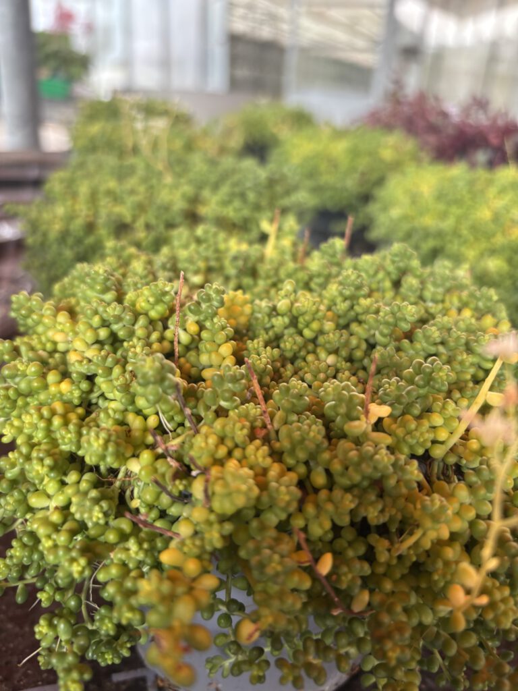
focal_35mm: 26
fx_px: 519
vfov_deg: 67.3
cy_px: 346
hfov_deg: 53.1
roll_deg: -4.1
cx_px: 259
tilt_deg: -25.9
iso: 100
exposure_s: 1/121
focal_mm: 5.96
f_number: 1.6
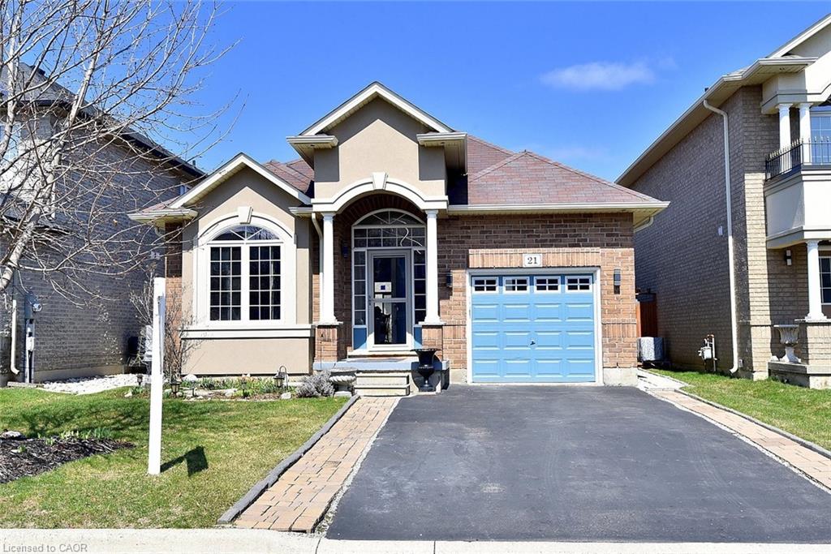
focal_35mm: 30
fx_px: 693
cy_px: 277
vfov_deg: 43.6
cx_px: 416
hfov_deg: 61.9
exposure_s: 1/500
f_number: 11
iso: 500
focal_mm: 30
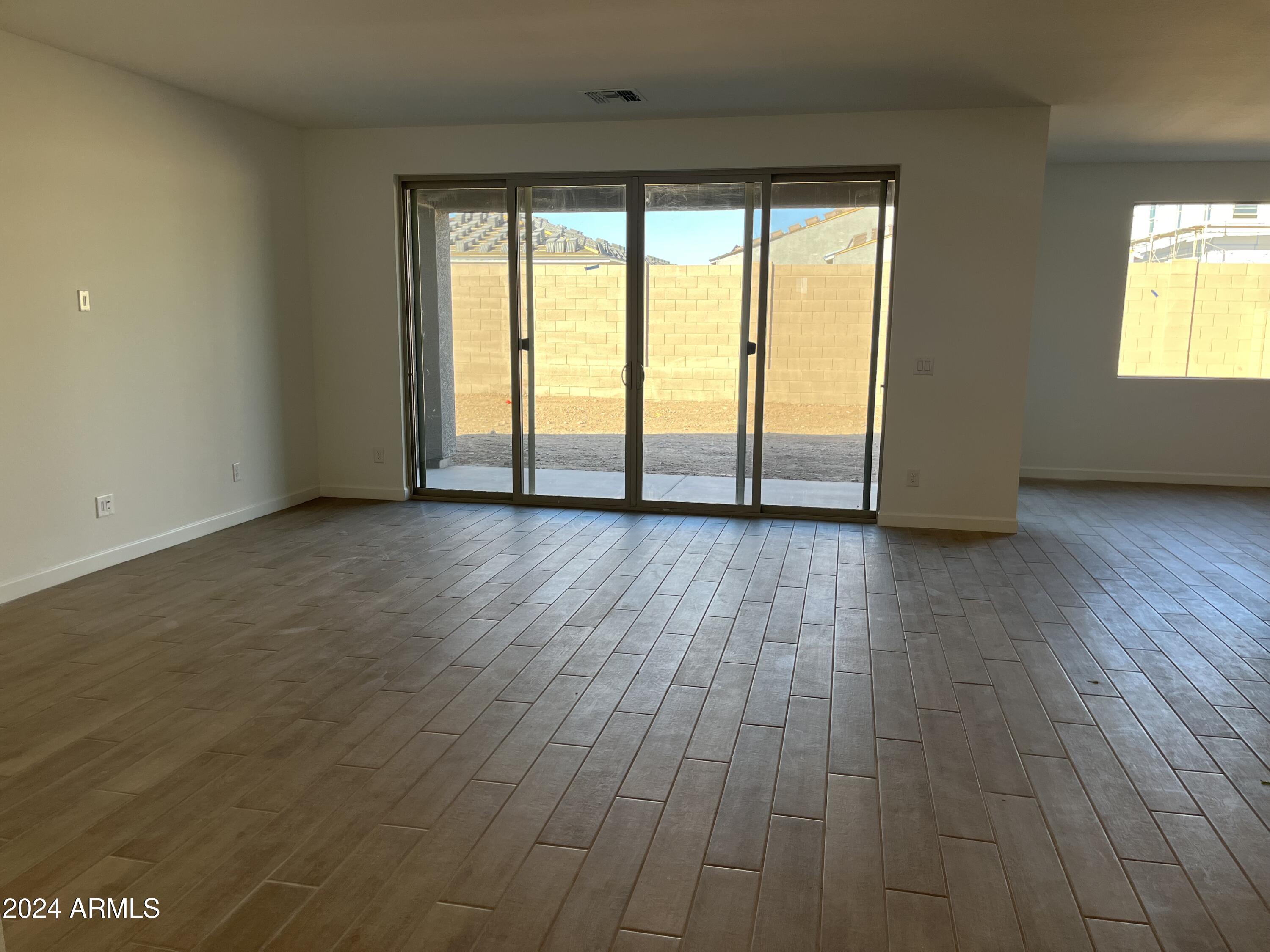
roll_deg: -0.2
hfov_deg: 67.3
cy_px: 476
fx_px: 954
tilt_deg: -9.8
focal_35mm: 26
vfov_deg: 53.1
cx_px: 635
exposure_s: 1/211
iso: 50
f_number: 1.6
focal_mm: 5.1
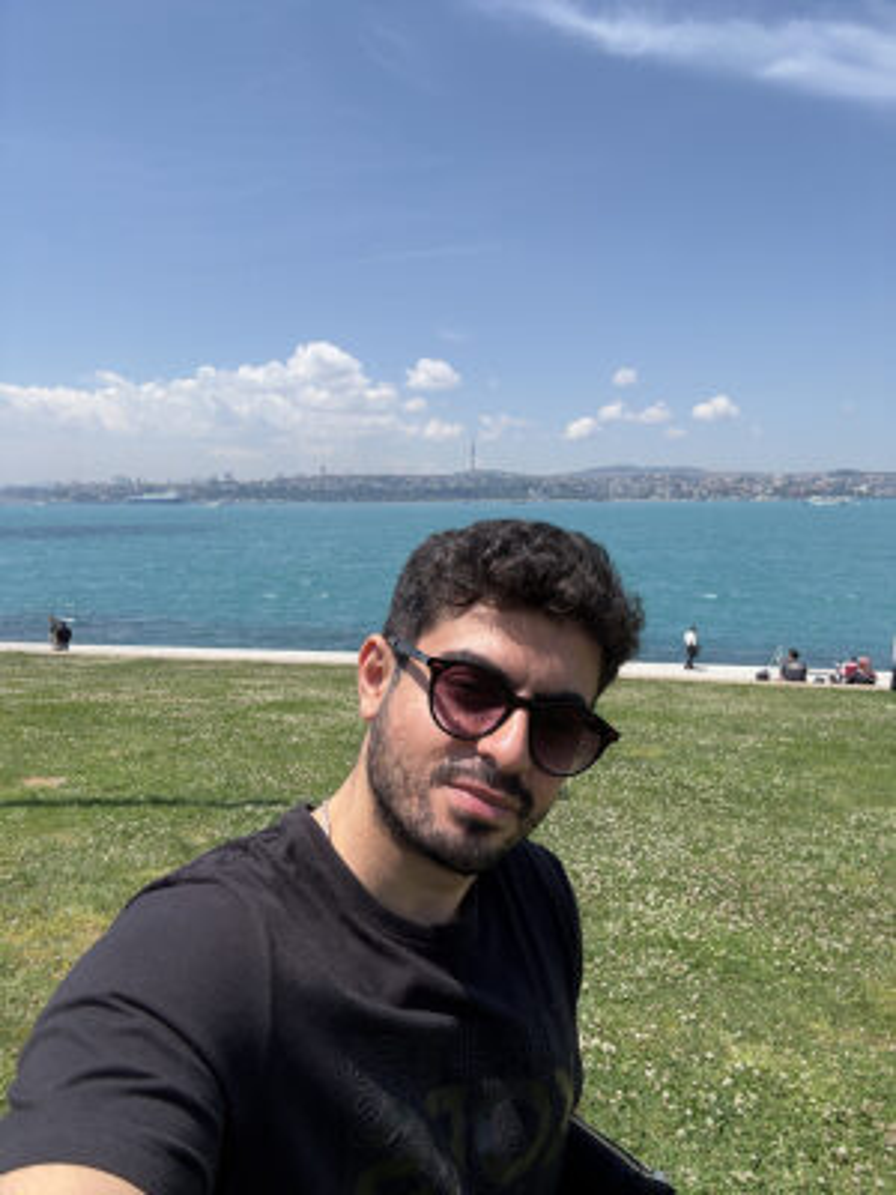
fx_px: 794
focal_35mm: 23
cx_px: 448
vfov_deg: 73.9
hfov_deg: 58.9
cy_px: 598
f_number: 1.9
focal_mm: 2.69
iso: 25
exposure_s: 1/1148
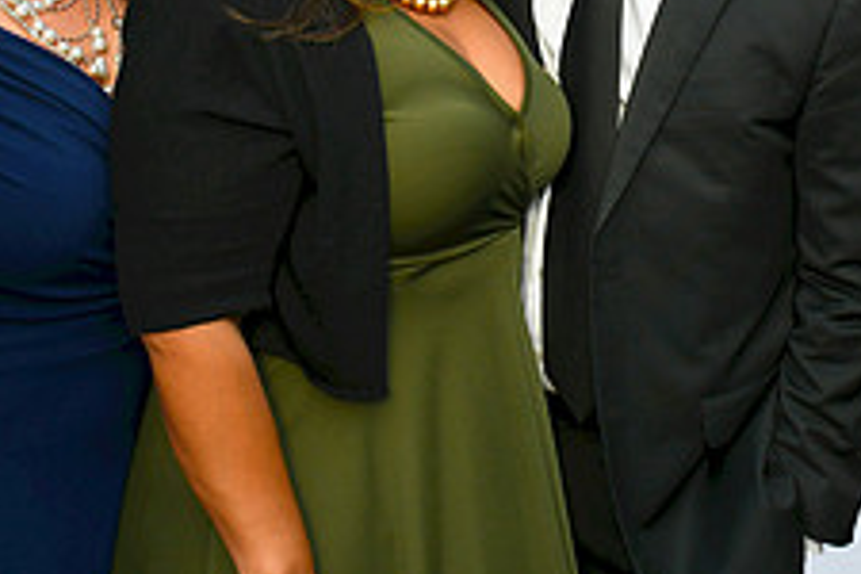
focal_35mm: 80
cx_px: 524
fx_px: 1913
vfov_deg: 16.9
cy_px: 117
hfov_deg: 25.3
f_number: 7.1
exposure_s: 1/250
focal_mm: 31
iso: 640
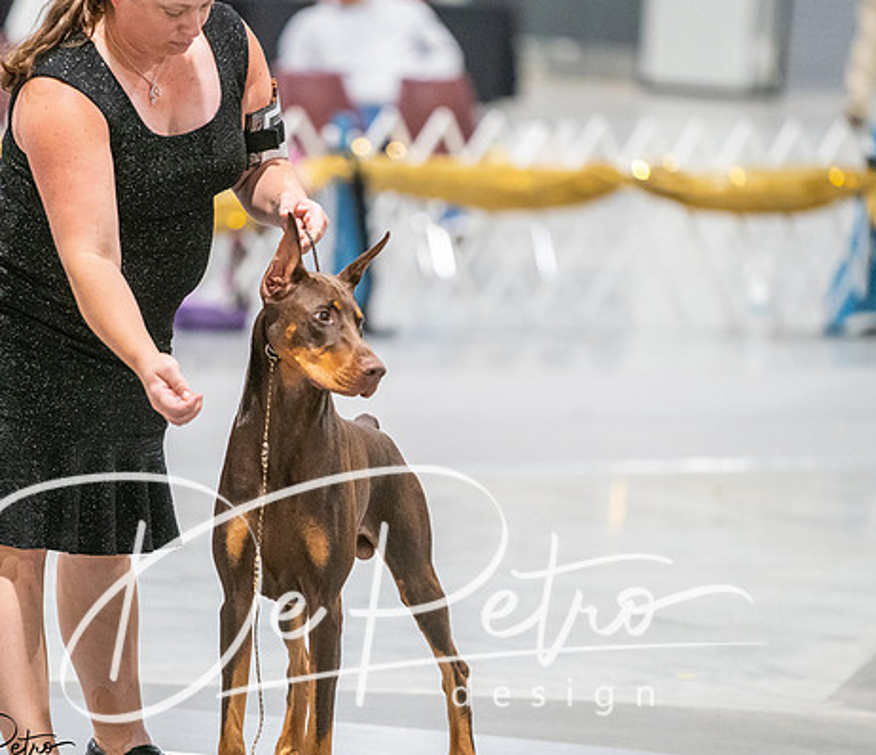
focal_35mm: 266
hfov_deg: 7.1
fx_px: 7108
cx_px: 345
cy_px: 389
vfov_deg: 6.1
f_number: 2.8
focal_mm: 200
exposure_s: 1/250
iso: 6400
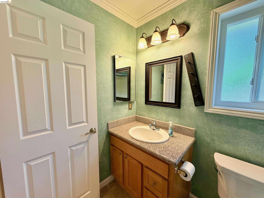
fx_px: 107
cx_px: 132
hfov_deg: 102.1
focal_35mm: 14
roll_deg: +0.9
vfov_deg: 85.7
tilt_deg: -4.8
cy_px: 99
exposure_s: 1/120
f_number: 2.2
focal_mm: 2.22
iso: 200
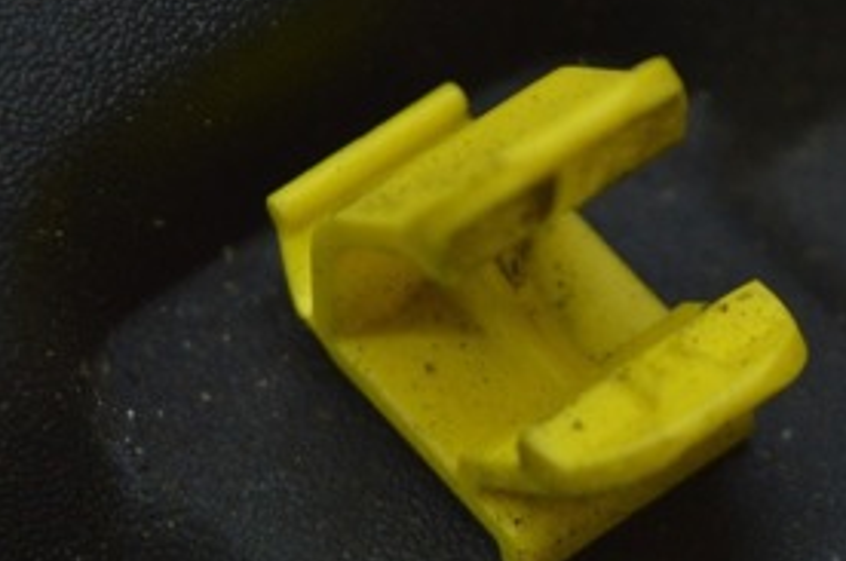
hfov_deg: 10.8
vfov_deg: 7.2
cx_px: 533
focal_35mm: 191
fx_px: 4484
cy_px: 308
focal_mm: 55
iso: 400
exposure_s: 1/60
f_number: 5.6
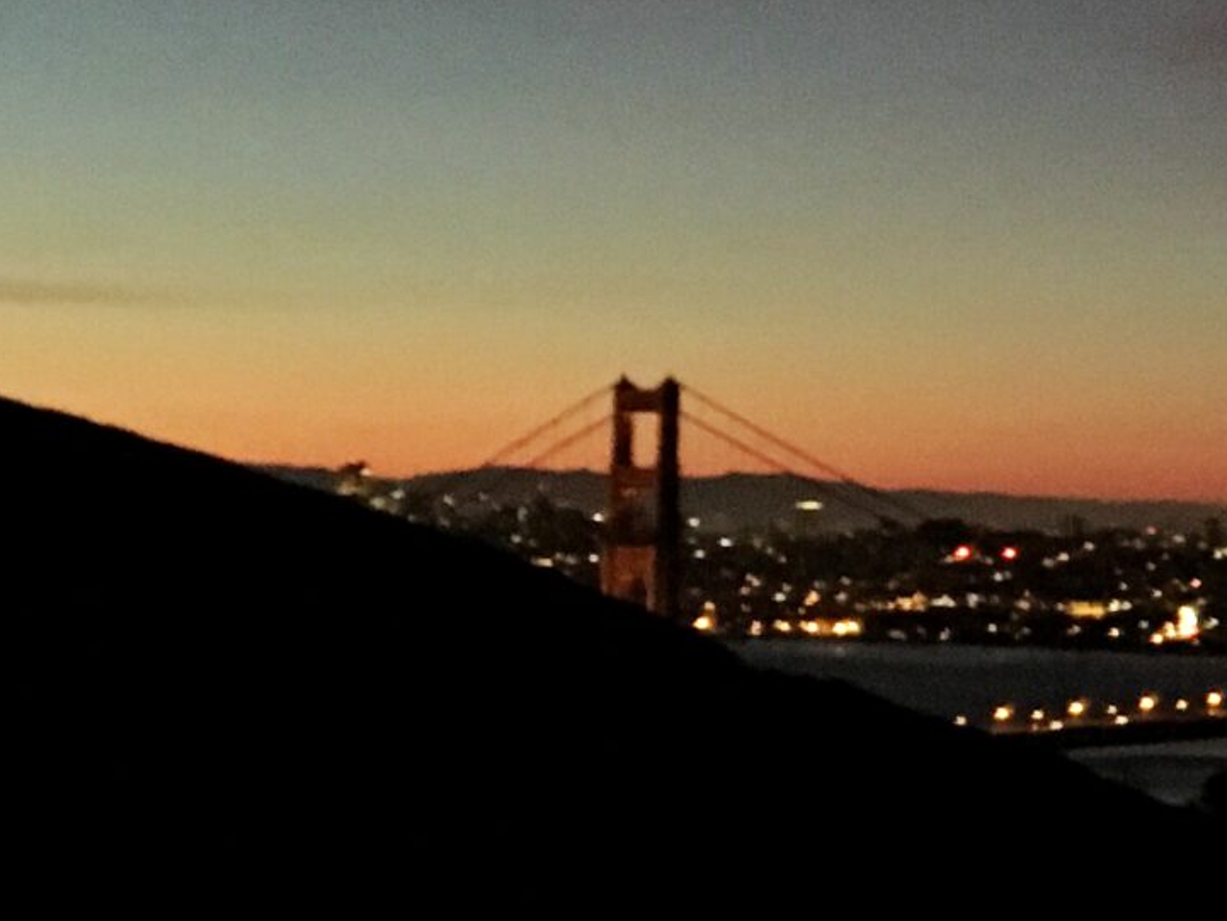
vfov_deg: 14.4
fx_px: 3652
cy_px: 385
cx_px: 1884
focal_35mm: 103
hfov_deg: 17.1
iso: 640
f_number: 2.2
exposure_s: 1/15
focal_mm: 4.15
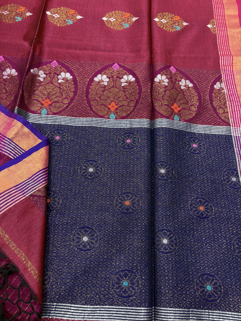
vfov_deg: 67.3
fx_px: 241
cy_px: 160
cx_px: 120
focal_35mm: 26
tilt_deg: -65.5
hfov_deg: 53.1
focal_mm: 5.96
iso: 250
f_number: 1.6
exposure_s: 1/50
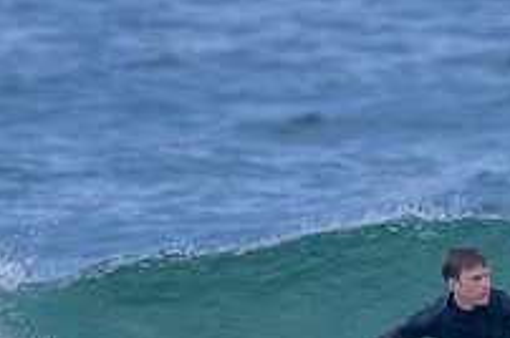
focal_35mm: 3098
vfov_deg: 0.4
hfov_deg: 0.7
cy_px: 464
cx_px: 554
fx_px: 43818
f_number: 11
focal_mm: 800
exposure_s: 1/2000
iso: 1000
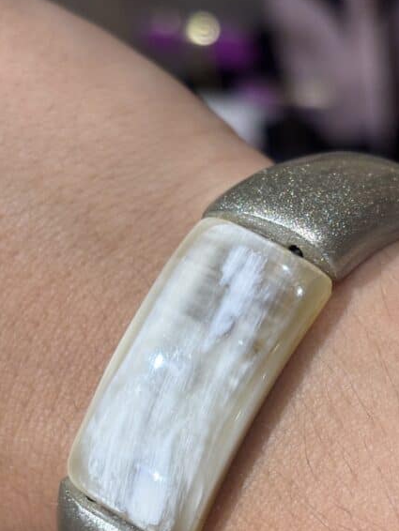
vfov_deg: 20.8
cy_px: 369
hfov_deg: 15.7
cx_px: 269
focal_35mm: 94
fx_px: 1444
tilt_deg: -56.9
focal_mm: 5.96
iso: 50
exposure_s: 1/100
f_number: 1.6
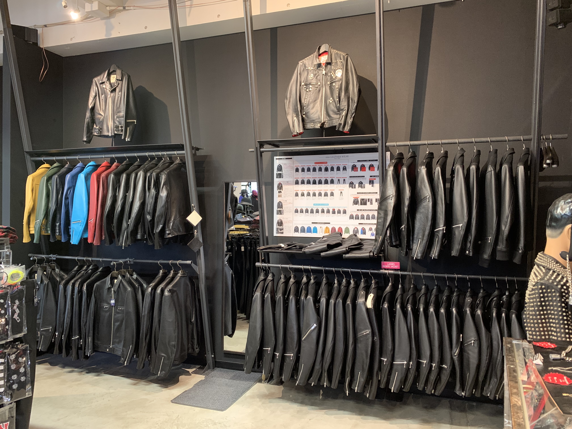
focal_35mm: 26
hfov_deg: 67.3
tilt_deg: +1.3
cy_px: 214
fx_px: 430
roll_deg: -0.9
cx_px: 286
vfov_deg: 53.1
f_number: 1.8
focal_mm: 4.25
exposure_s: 1/25
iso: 400
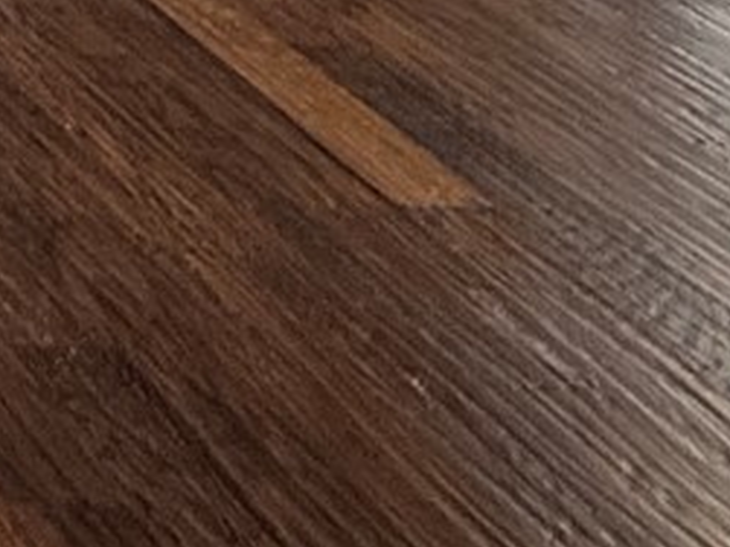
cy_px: -1173
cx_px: -1091
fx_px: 2255
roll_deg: +0.0
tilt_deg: +3.9
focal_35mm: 107
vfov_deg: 9.9
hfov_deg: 13.1
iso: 80
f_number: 2.2
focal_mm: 2.22
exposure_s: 1/120
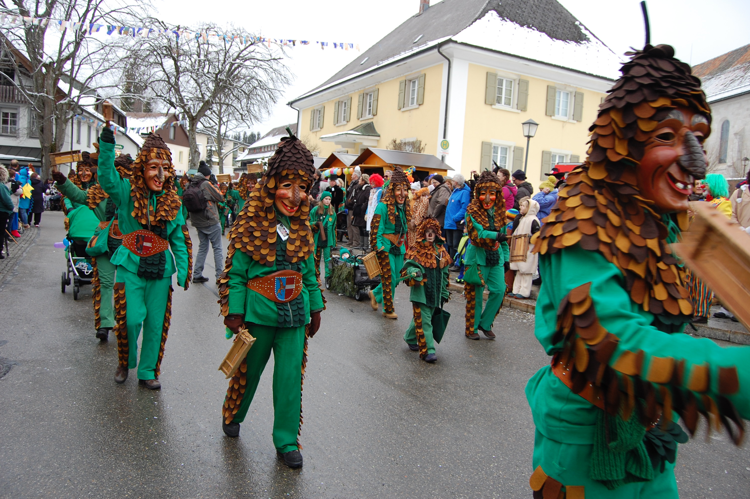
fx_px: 562
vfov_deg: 47.8
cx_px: 375
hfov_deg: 67.4
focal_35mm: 27
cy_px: 250
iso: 280
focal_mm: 18
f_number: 5.6
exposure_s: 1/125
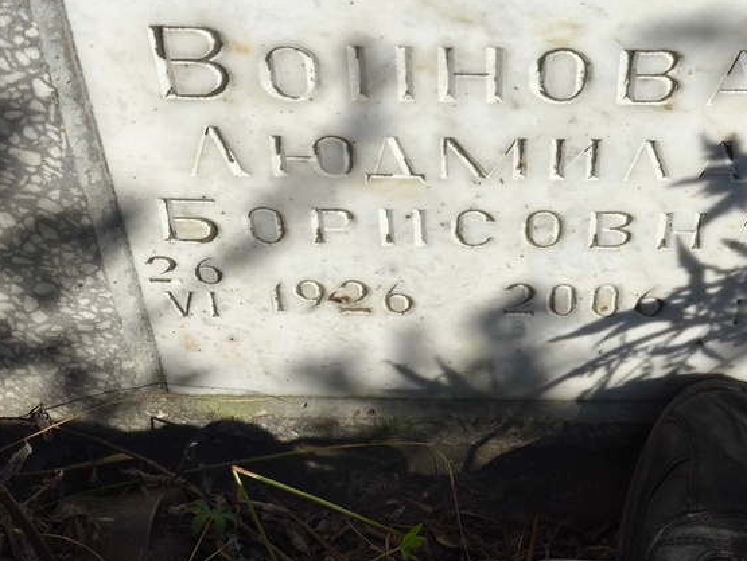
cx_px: 480
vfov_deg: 20.4
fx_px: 1555
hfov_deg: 26.9
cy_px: 195
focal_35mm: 72
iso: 50
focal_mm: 4.71
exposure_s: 1/1118
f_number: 1.7
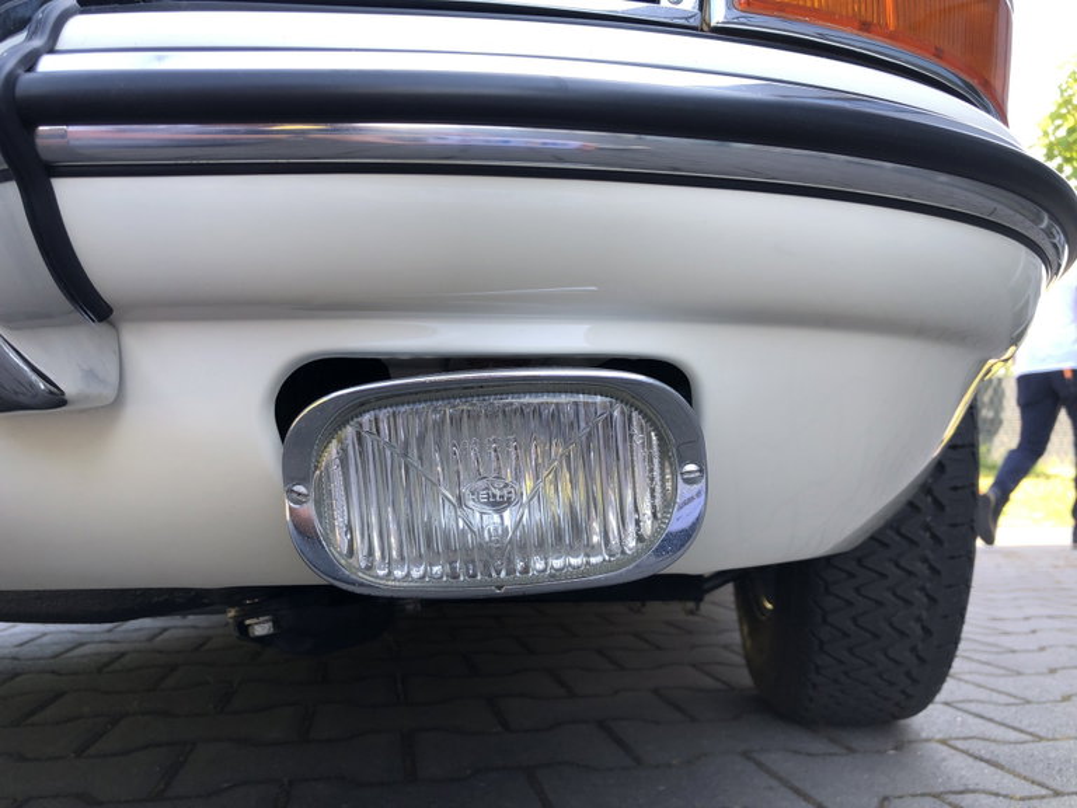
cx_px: 538
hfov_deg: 63.4
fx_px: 871
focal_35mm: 28
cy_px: 404
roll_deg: -0.1
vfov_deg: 49.7
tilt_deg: +5.2
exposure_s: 1/144
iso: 20
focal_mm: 3.99
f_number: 1.8
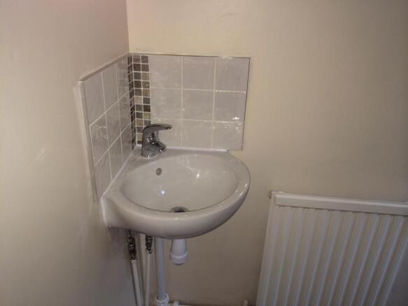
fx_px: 354
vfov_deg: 46.8
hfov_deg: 60.0
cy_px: 153
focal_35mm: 30
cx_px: 204
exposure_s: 1/30
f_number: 2.2
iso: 64
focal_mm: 4.12
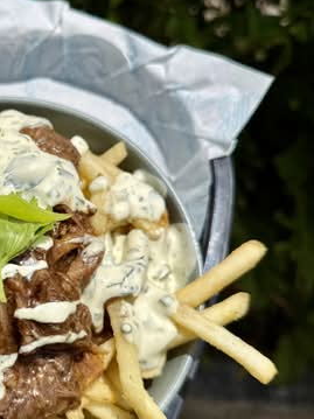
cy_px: 231
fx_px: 593
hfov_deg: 28.0
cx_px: 2
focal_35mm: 49
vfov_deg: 38.9
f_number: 1.78
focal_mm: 6.76
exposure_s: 1/14286
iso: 80
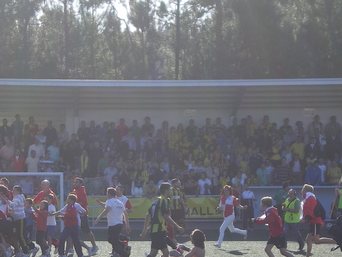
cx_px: 132
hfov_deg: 10.5
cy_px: 254
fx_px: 1868
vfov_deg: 7.8
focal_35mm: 189
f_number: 5.3
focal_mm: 15.3
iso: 50
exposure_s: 1/250
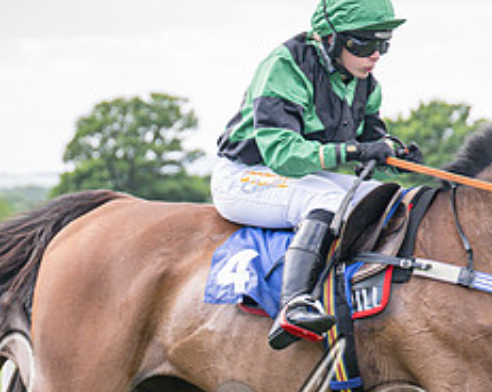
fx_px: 3969
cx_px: 130
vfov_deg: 5.6
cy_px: 335
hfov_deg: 7.1
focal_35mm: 273
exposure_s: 1/1600
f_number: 2.8
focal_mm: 70
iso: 400
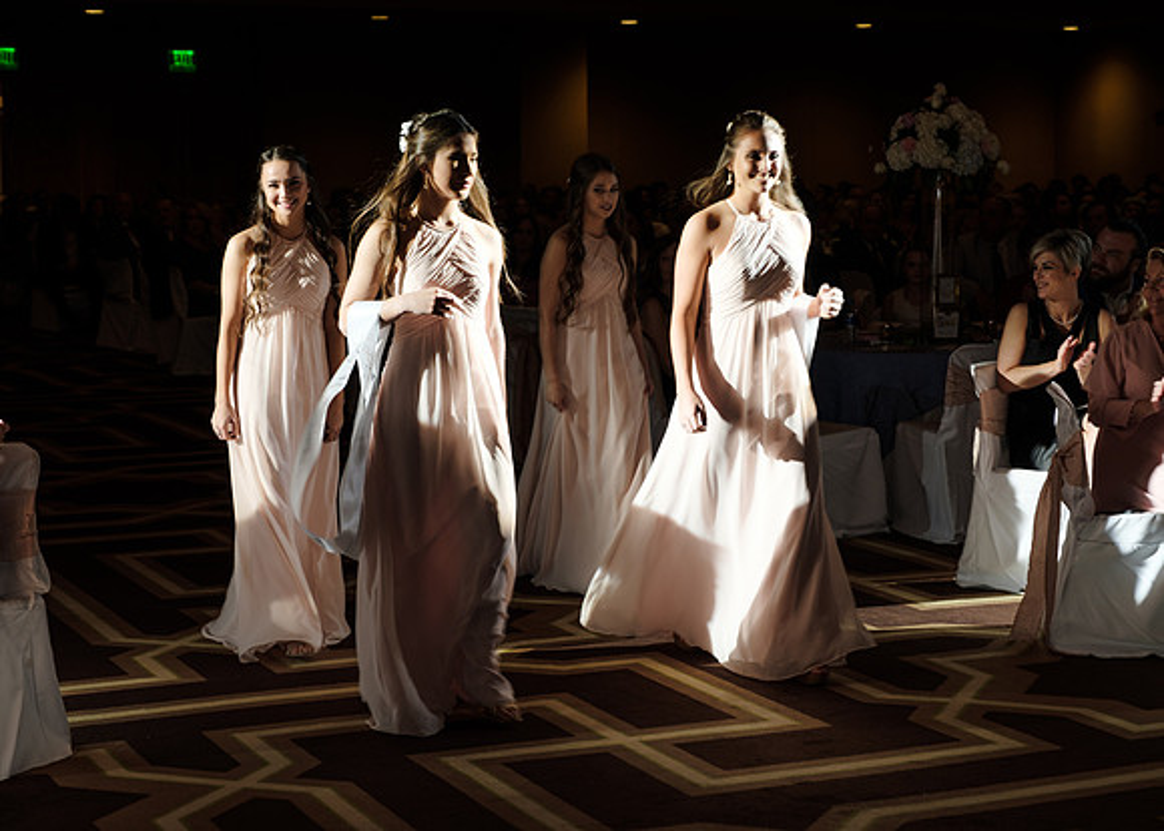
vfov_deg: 20.0
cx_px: 582
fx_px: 2355
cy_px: 416
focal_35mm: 71
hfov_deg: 27.8
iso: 200
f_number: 4
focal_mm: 45.5
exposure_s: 1/60
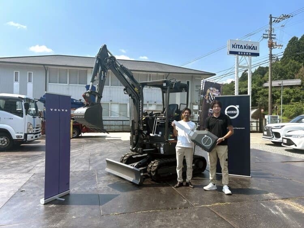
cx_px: 152
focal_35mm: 26
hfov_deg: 67.3
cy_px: 114
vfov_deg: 53.0
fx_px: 228
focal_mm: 5.7
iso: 50
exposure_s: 1/3165
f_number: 1.5
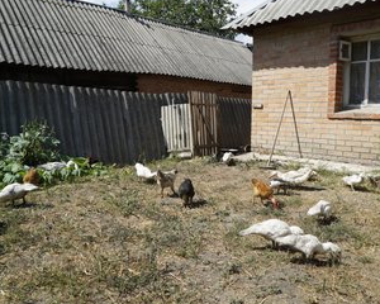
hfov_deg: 58.2
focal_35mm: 30
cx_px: 232
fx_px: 337
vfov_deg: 48.5
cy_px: 141
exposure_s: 1/250
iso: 100
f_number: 8
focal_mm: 24
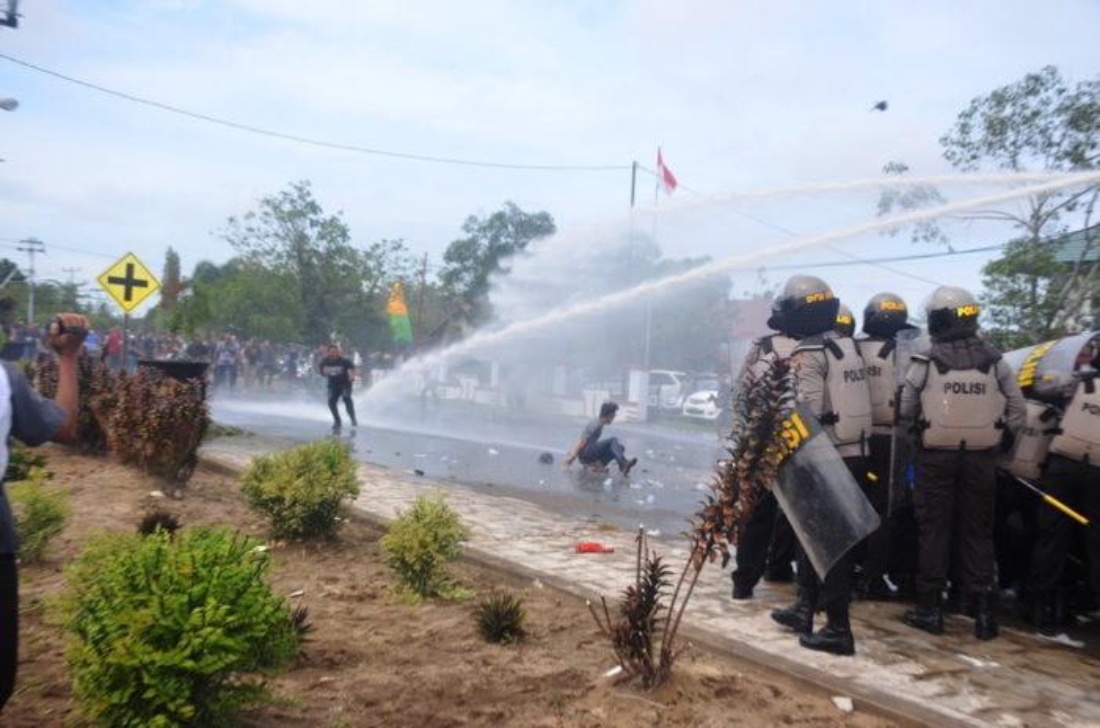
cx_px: 550
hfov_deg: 62.0
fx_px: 915
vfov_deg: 43.4
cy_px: 364
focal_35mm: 30
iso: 100
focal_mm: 20
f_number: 6.3
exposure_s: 1/250
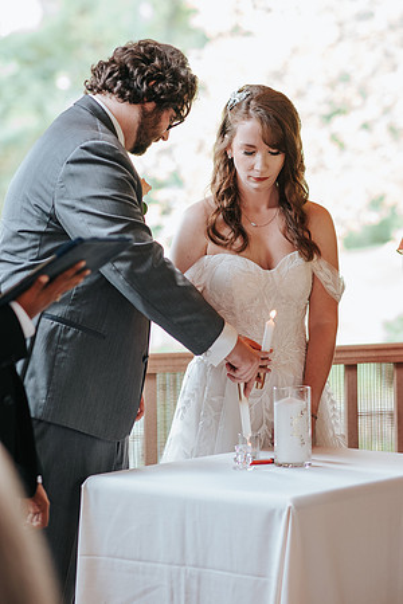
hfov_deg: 10.8
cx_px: 202
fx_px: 2141
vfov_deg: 16.1
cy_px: 302
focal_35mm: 128
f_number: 2.8
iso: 800
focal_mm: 85
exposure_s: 1/250
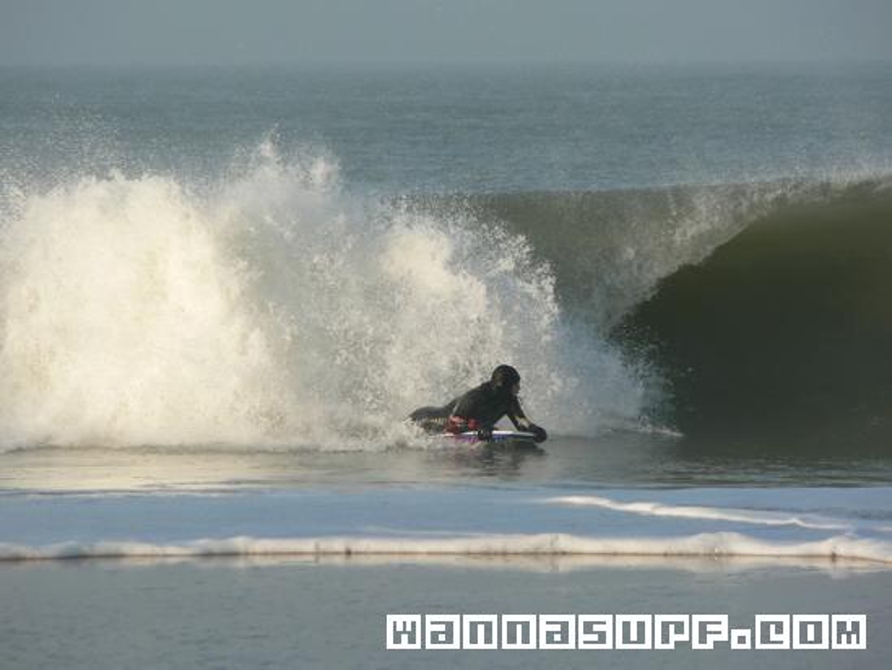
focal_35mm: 432
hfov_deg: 4.6
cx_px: 446
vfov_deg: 3.4
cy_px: 335
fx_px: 11134
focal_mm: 72
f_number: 4.5
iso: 80
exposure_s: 1/400
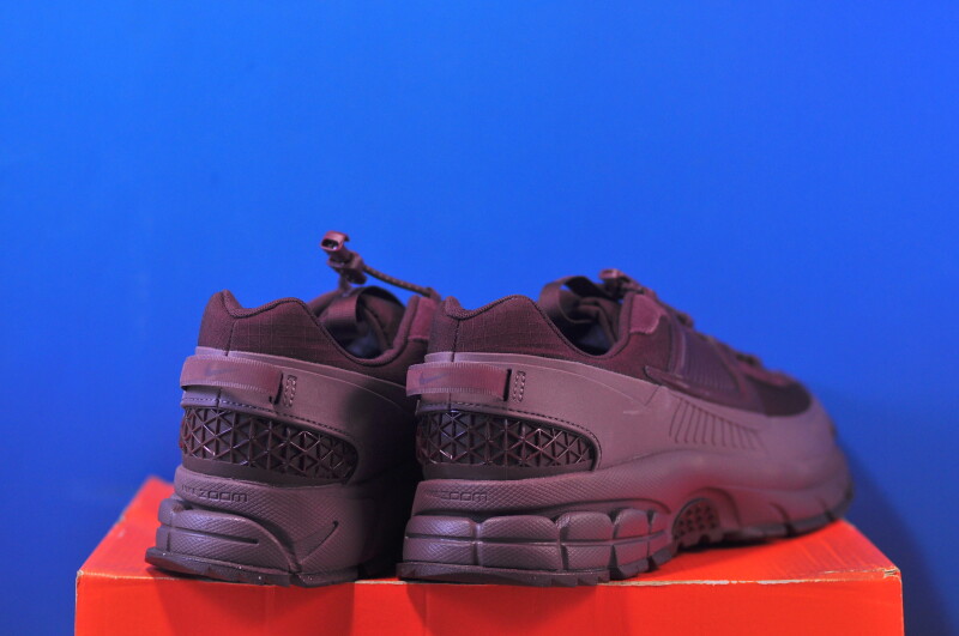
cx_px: 480
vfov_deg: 18.1
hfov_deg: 27.0
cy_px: 318
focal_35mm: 75
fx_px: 1995
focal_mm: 50
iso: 250
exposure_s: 1/320
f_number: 2.5
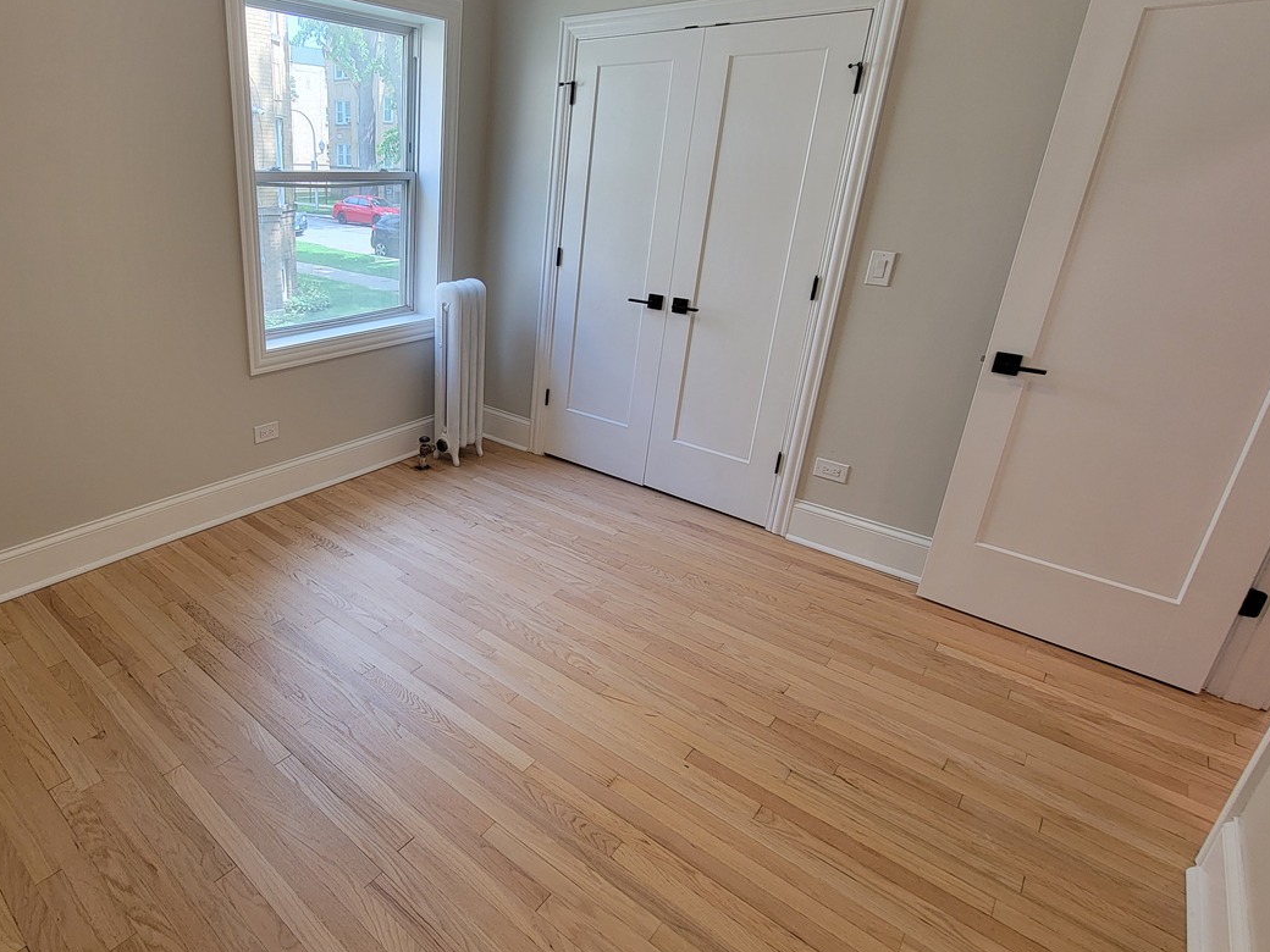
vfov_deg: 71.4
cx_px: 437
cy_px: 432
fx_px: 660
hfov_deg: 85.1
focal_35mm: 18
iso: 80
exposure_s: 1/60
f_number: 2.2
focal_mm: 2.2
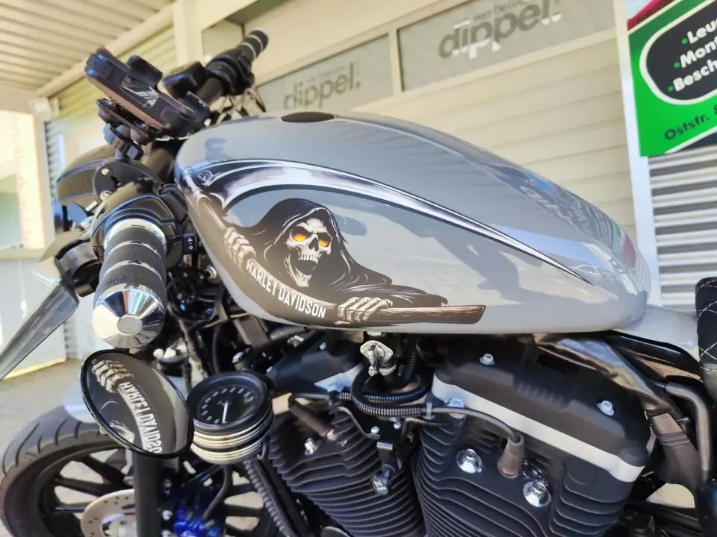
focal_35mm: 24
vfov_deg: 56.8
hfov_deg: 71.6
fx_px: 497
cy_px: 268
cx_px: 358
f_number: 1.9
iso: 50
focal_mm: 5.6
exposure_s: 1/455
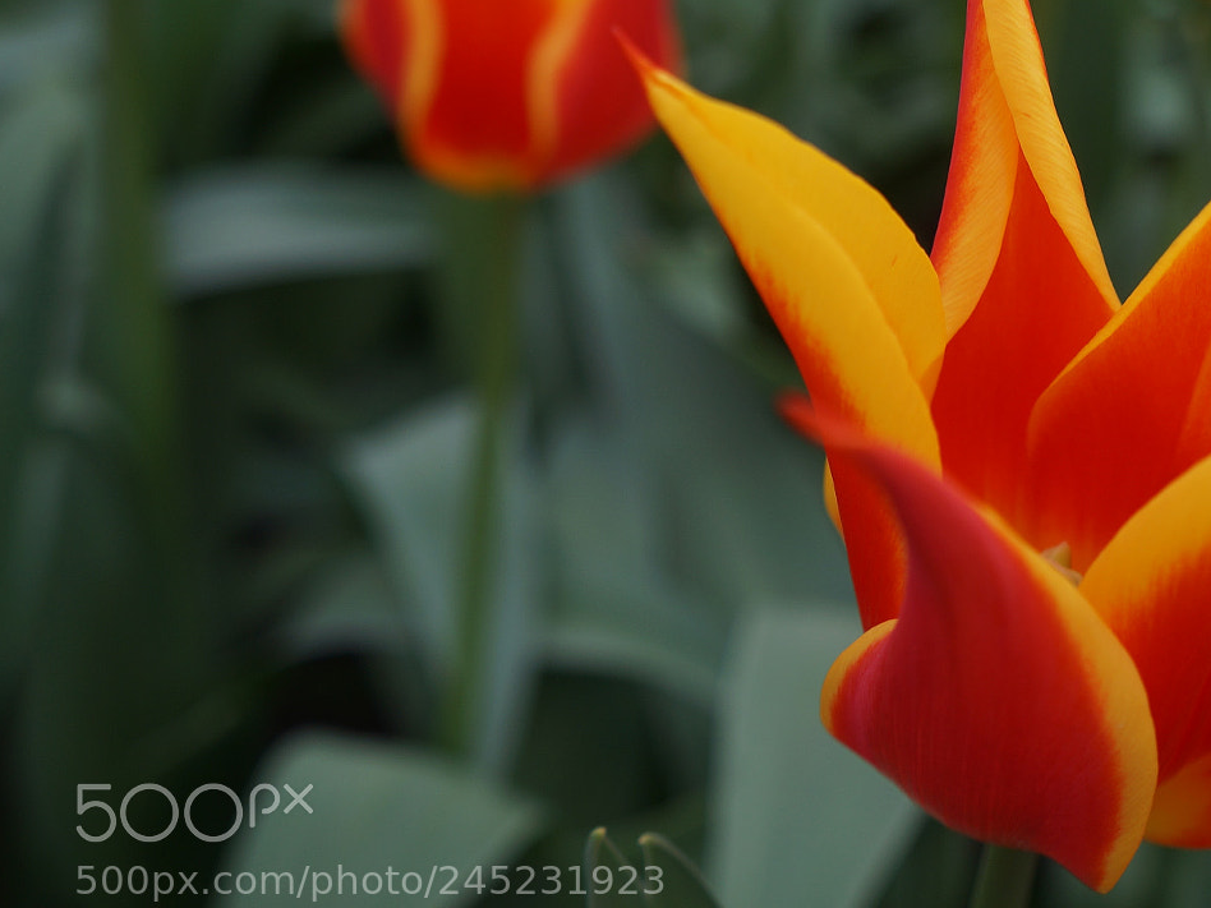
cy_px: 301
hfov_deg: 30.8
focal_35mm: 61
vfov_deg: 24.0
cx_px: 1018
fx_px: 2127
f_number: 4.5
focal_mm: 25
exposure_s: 1/80
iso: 100
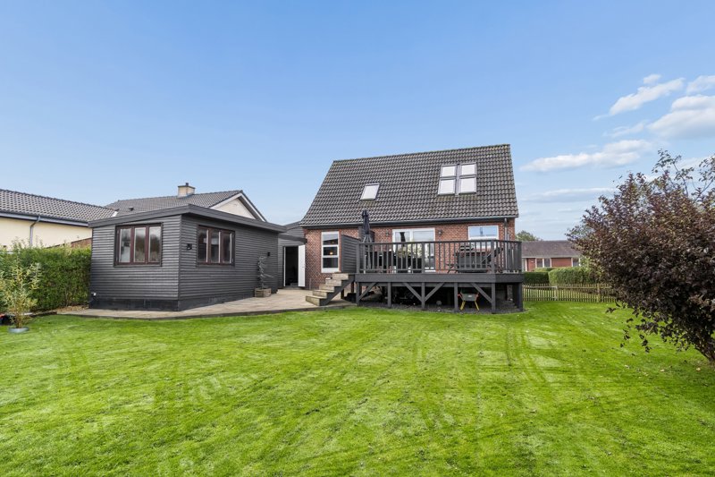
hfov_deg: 90.0
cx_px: 358
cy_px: 238
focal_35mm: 18
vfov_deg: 67.4
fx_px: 357
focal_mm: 12
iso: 200
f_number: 8
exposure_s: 1/200
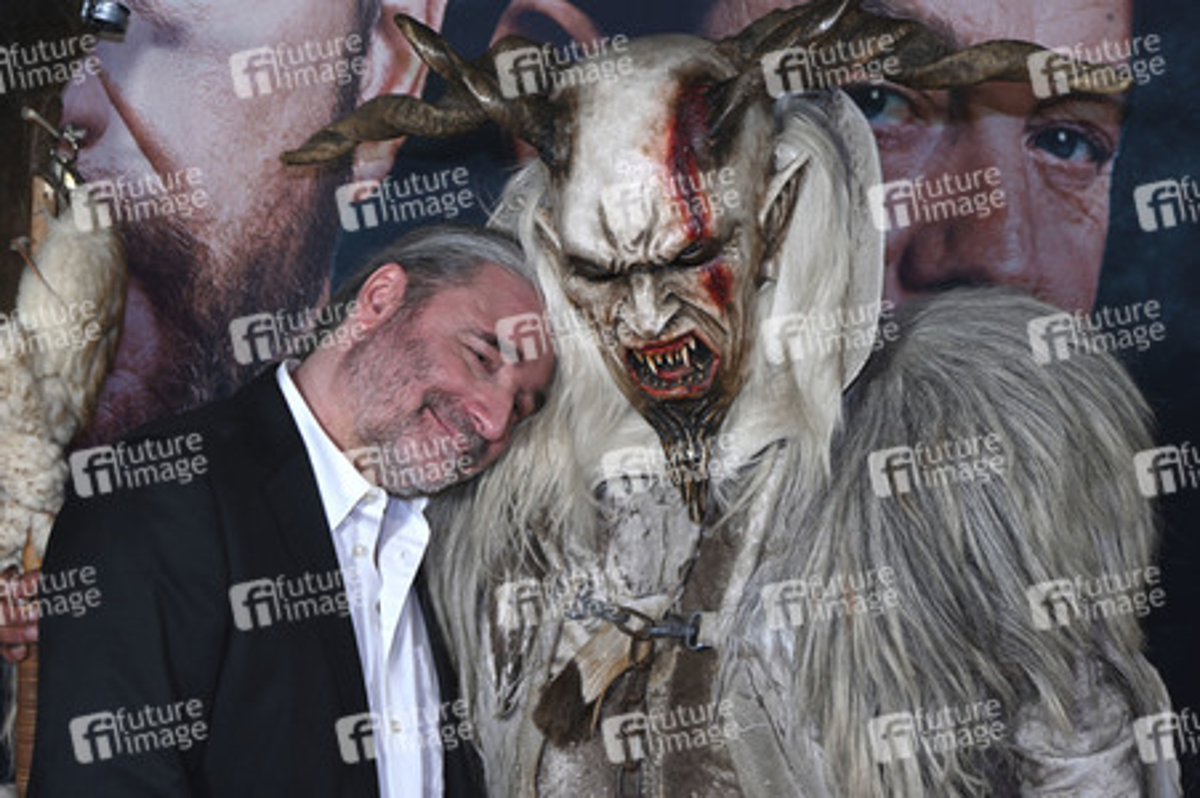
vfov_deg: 14.2
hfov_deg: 21.3
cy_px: 399
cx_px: 600
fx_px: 3198
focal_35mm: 96
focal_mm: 96
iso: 1000
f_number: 6.3
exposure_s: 1/100
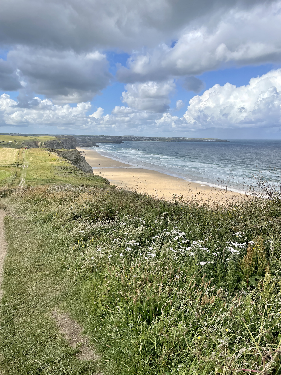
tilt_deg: -9.4
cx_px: 140
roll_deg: -0.1
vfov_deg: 67.3
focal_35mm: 26
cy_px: 188
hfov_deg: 53.1
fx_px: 281
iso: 32
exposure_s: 1/4000
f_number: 1.6
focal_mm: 4.2
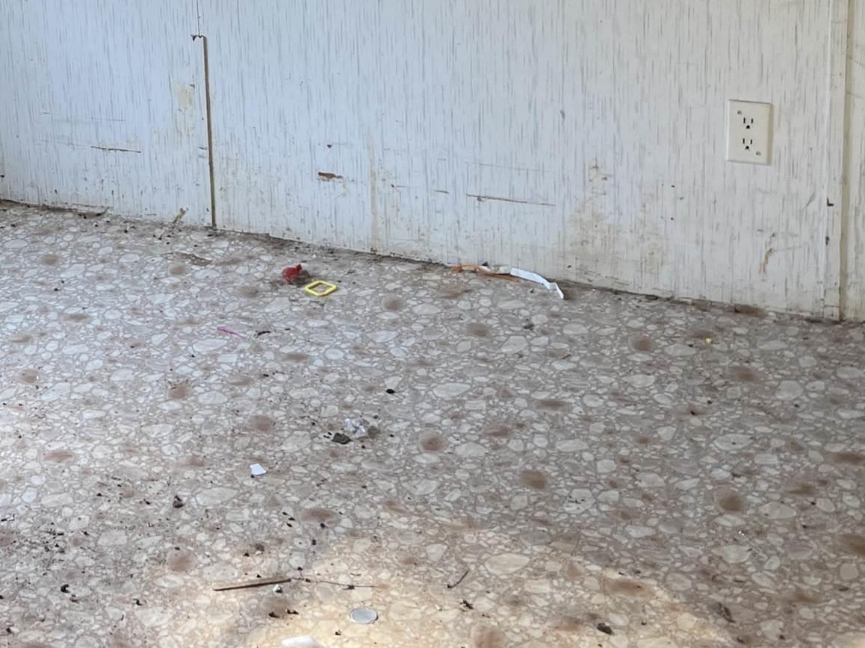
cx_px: 102
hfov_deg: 27.3
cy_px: 7
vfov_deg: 20.6
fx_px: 1724
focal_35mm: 69
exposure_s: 1/121
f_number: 1.5
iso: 32
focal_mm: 5.7
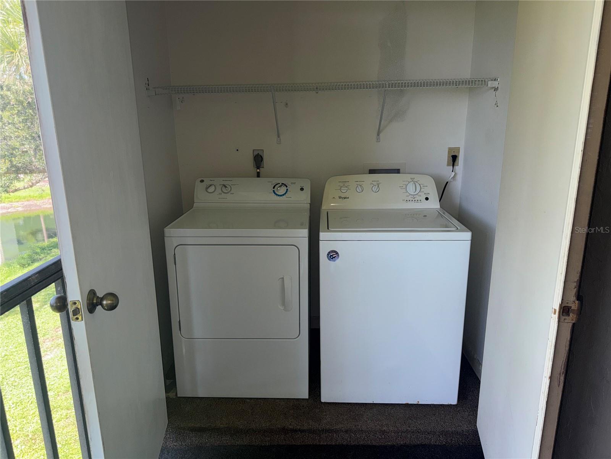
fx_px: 424
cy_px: 230
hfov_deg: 71.6
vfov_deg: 56.8
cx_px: 306
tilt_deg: -15.5
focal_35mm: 24
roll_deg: +0.3
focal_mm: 6.76
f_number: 1.78
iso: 50
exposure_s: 1/200
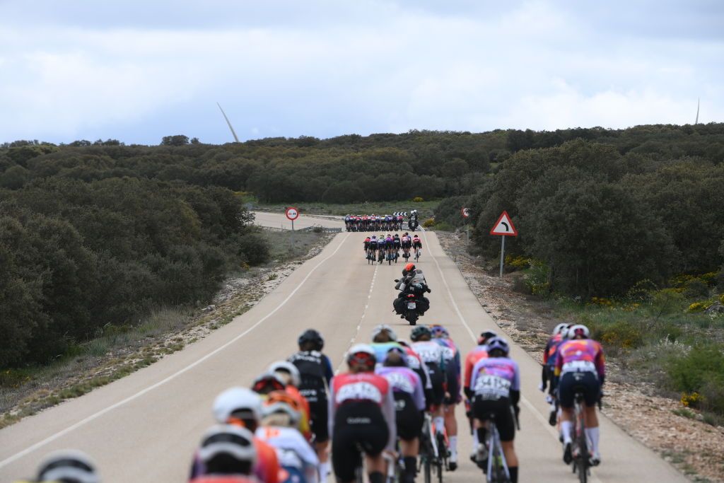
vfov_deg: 6.9
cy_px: 242
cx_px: 362
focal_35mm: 200
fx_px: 4023
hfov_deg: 10.3
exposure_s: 1/1600
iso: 400
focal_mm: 200
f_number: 5.6
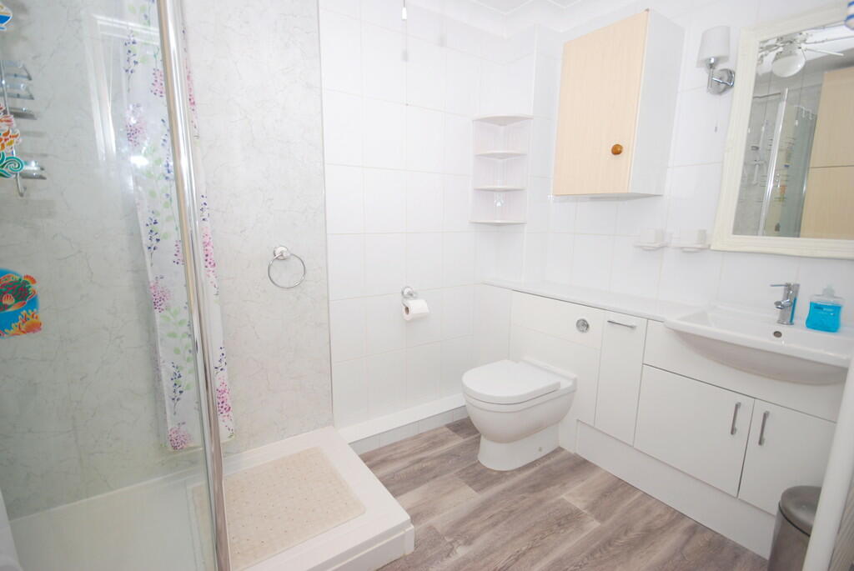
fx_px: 392
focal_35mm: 16
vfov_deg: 72.2
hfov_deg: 94.9
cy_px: 286
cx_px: 427
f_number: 4.2
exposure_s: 1/60
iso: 220
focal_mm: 11
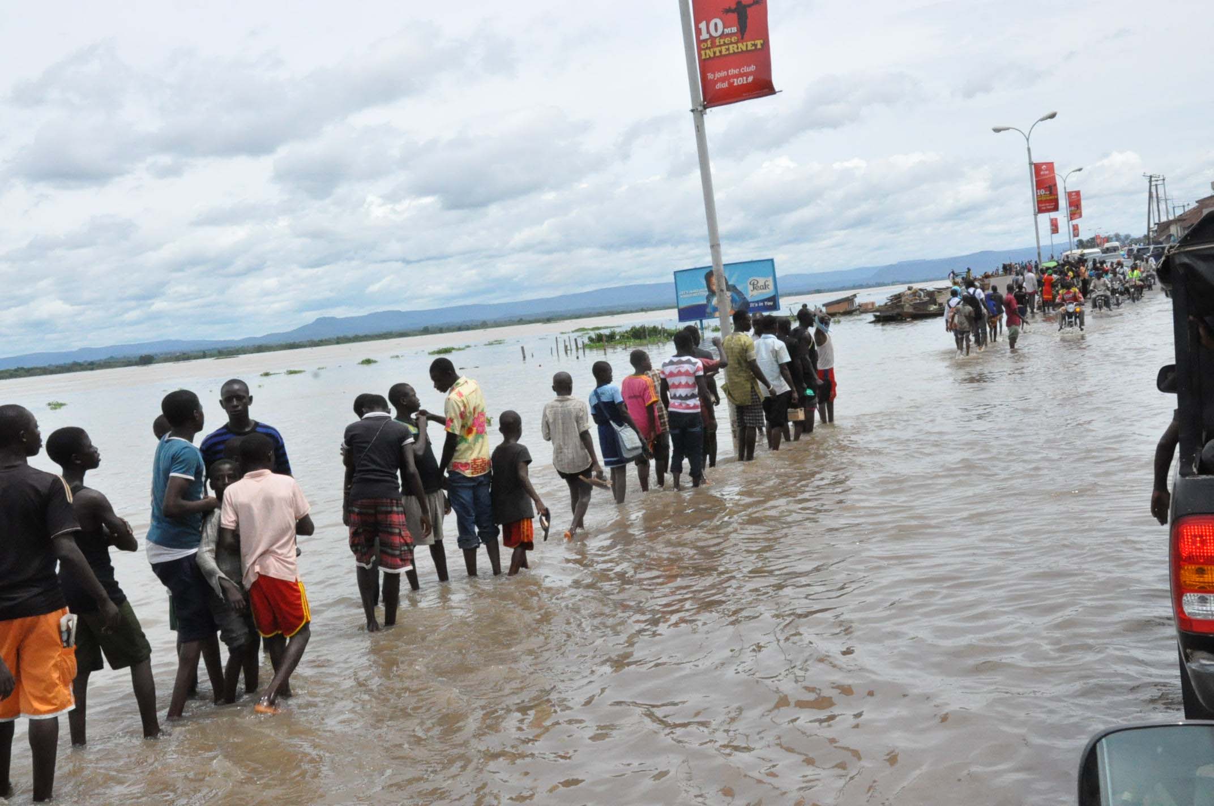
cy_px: 403
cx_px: 607
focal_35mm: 39
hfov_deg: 49.6
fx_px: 1314
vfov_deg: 34.1
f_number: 20
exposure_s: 1/1600
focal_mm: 26
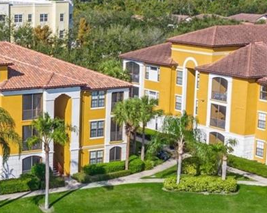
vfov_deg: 16.0
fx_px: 759
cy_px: 142
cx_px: -23
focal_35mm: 96
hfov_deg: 19.2
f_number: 2.8
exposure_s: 1/1600
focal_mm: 12.29
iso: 100
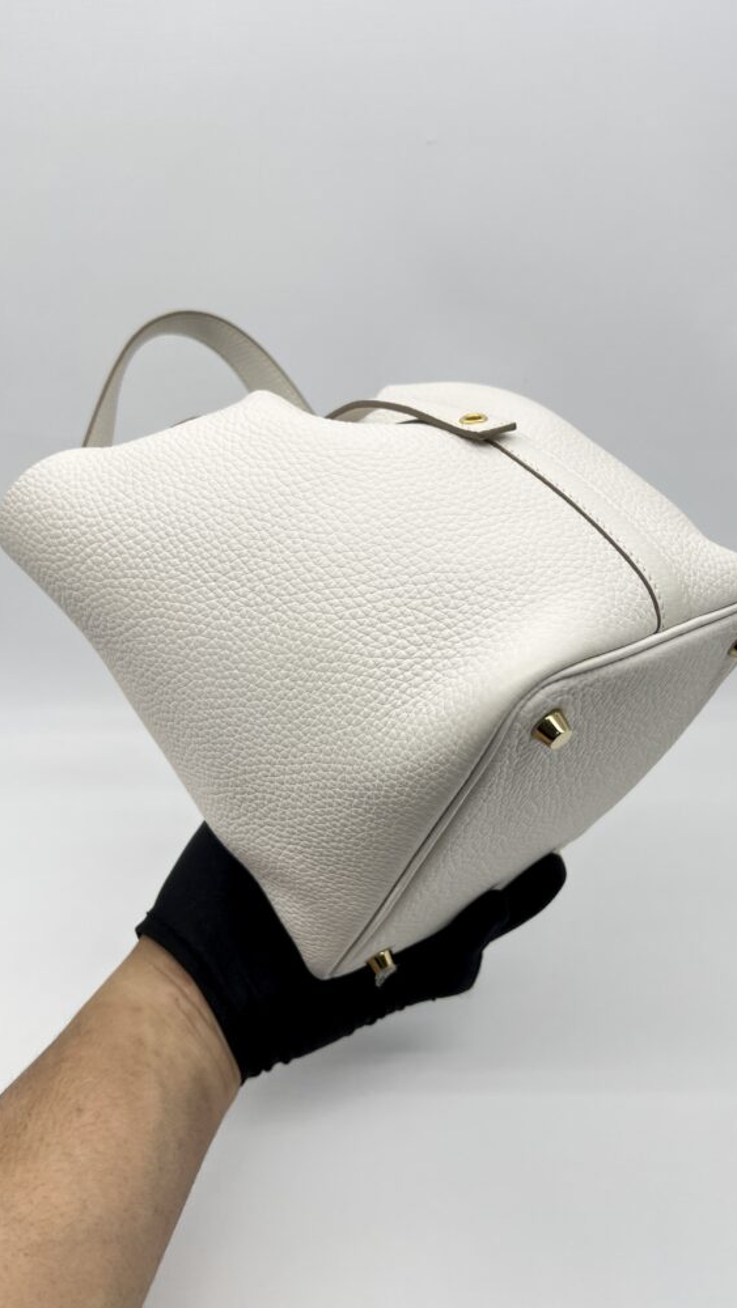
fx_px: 1007
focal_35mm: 29
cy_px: 659
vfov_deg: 66.1
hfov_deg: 40.1
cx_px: 437
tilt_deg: -29.8
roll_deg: -0.2
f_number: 1.5
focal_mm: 5.7
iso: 40
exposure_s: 1/177
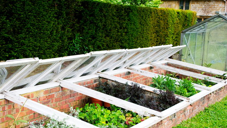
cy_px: 84
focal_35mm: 54
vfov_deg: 22.1
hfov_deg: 38.4
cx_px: 95
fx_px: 325
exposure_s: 1/160
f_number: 4
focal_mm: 22
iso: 100
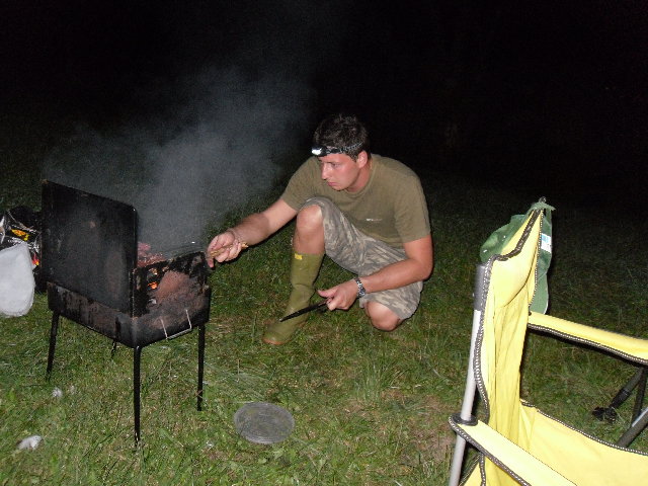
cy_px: 243
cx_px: 324
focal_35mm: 35
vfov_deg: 40.7
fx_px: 655
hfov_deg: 52.6
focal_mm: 6.3
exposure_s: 1/45
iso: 400
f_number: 3.5
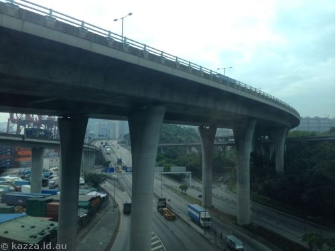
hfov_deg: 55.4
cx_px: 168
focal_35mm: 33
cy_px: 126
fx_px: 319
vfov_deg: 42.9
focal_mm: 4.13
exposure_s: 1/704
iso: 50
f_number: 2.4
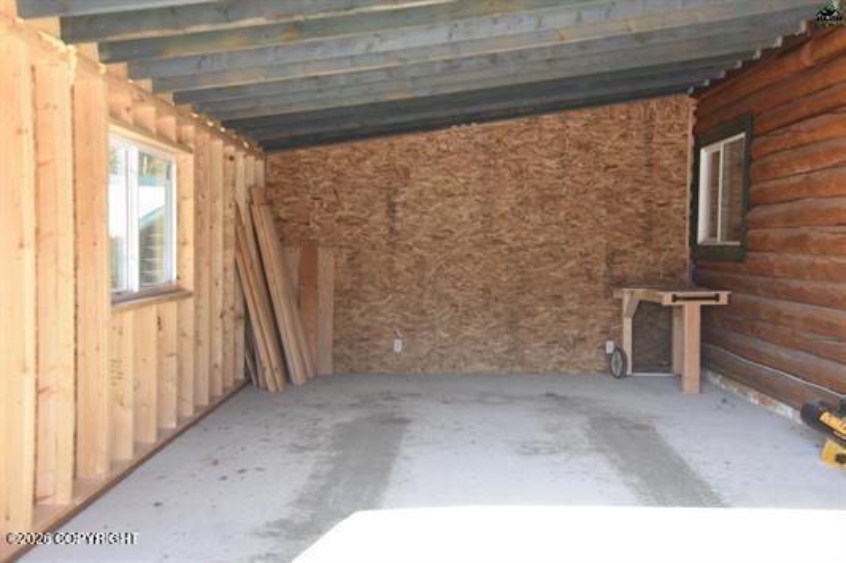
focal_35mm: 38
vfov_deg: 35.0
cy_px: 282
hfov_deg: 50.7
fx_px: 893
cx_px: 423
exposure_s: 1/125
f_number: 5.6
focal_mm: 38
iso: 400
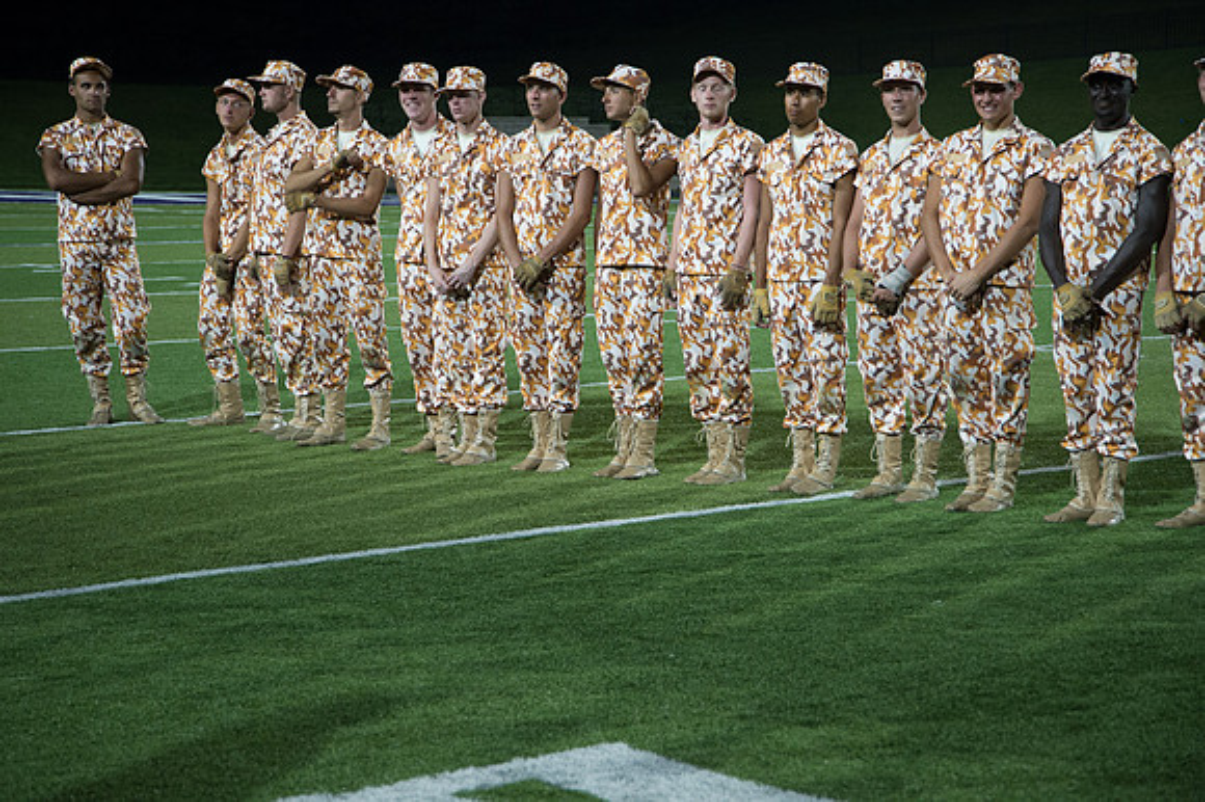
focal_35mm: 85
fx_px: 2843
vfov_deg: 16.1
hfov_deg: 23.9
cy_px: 401
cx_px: 602
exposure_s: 1/200
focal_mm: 85
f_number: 5.6
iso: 2500
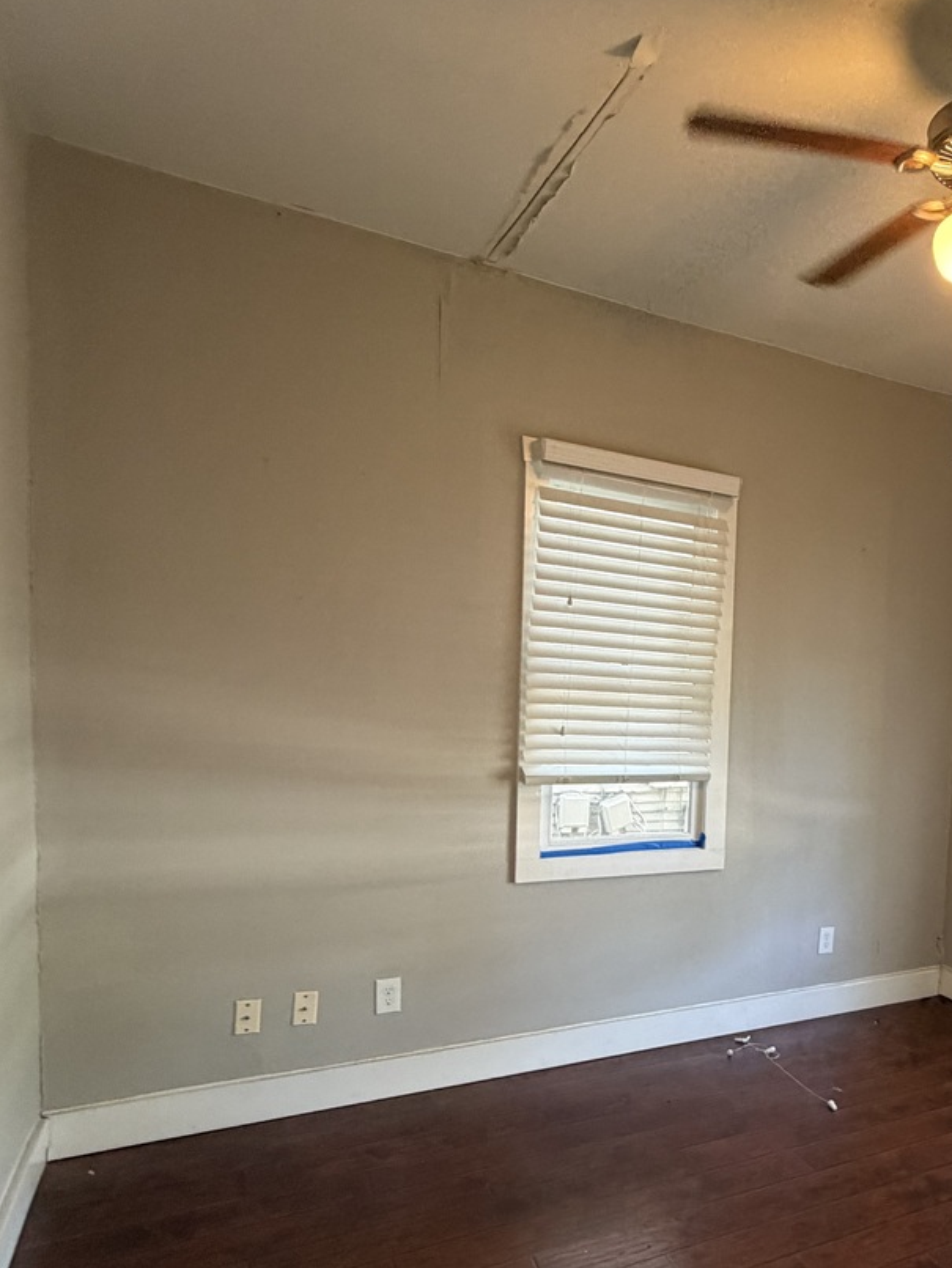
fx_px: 916
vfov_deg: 68.6
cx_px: 812
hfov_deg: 50.2
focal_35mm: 25
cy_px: 769
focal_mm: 2.22
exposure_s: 1/60
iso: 400
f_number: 2.2
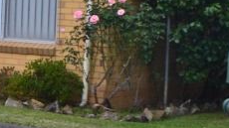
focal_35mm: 182
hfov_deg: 11.2
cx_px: -158
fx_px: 1104
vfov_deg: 6.6
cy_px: 8
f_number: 9
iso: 400
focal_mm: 26
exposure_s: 1/100
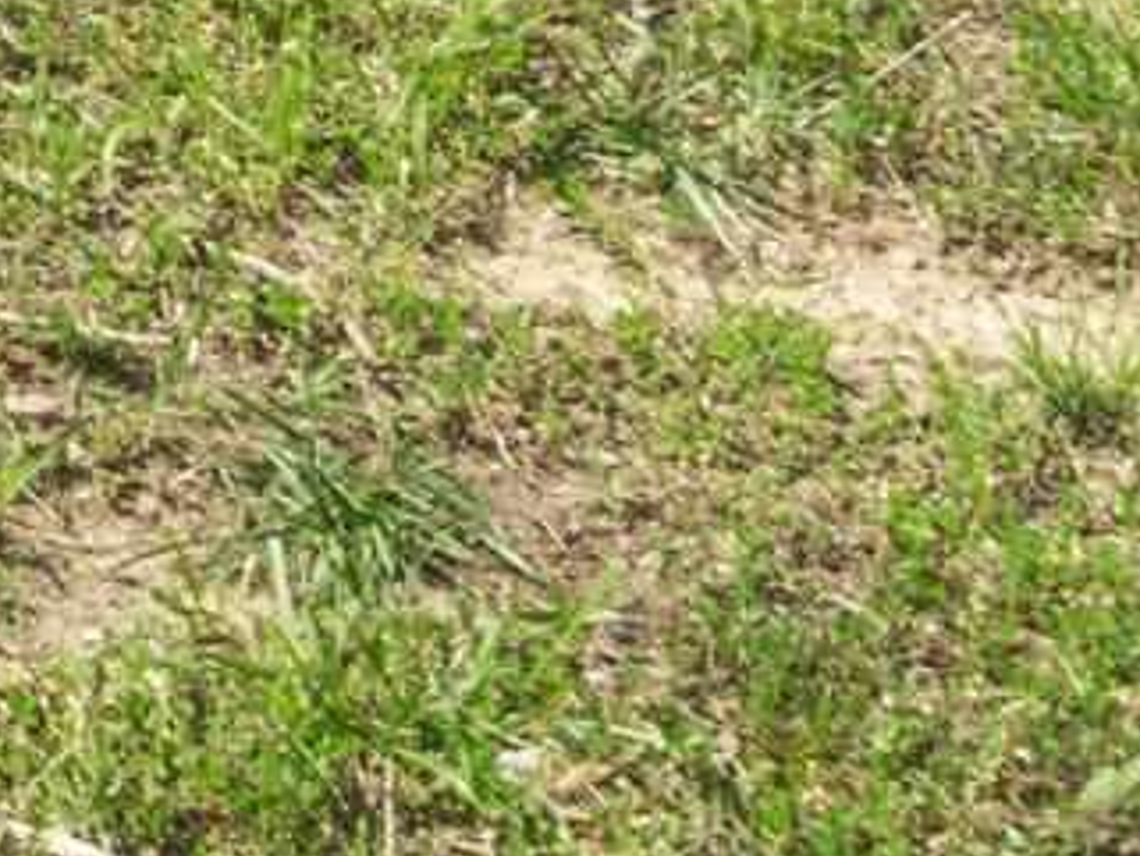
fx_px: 6655
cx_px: -1946
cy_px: -1971
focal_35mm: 202
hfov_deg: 8.6
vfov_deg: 6.5
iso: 250
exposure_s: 1/125
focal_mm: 18
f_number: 9
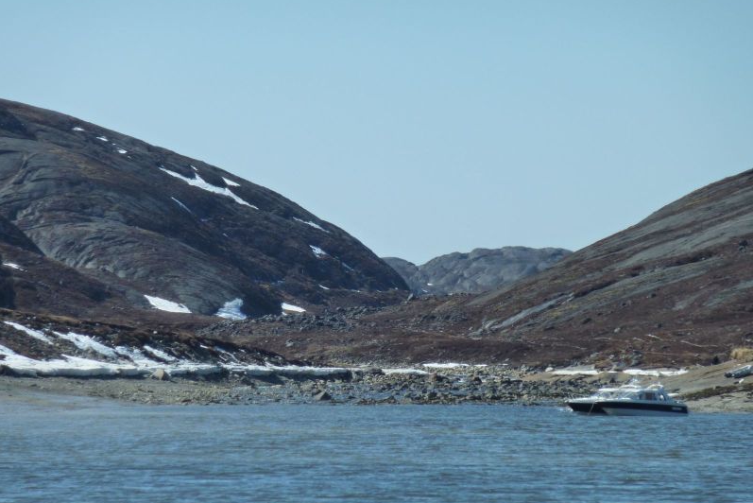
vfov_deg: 4.4
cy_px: 241
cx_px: 376
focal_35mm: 313
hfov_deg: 6.6
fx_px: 6549
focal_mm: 49.2
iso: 125
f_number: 5.6
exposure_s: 1/640
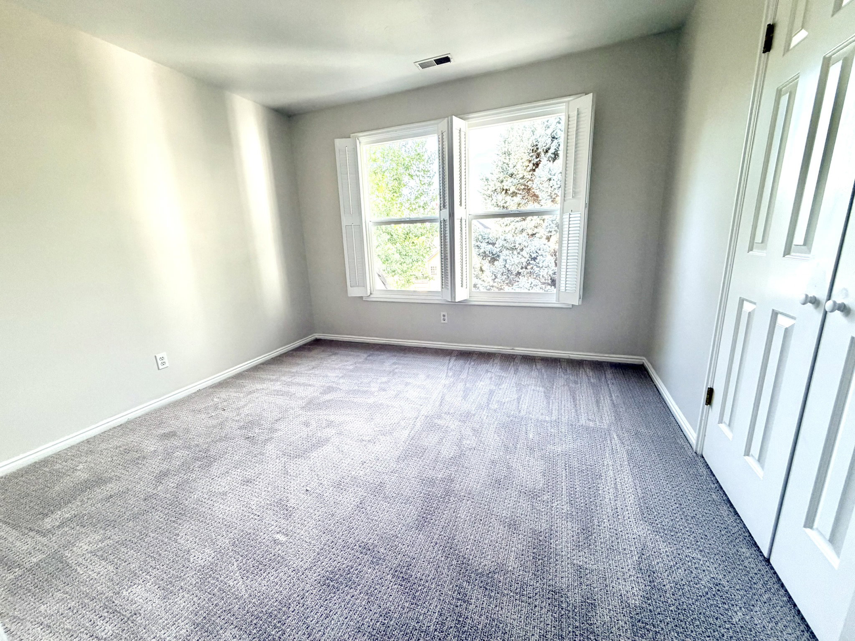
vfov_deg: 85.7
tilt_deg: -13.4
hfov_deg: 102.1
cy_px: 320
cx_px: 428
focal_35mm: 14
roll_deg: +2.3
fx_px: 346
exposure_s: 1/121
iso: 160
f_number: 2.2
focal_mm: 2.22
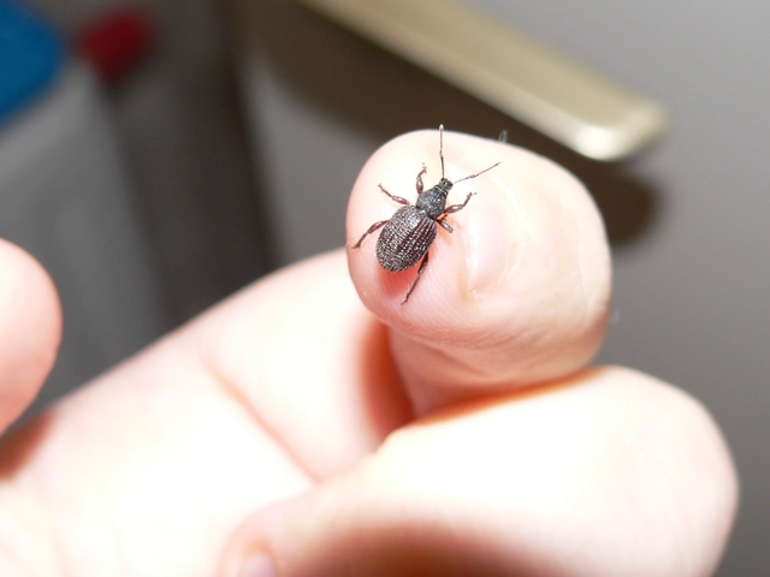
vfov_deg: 18.7
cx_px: 385
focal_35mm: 79
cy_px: 288
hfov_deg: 24.7
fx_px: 1757
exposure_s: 1/60
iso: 100
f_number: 4
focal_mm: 13.2
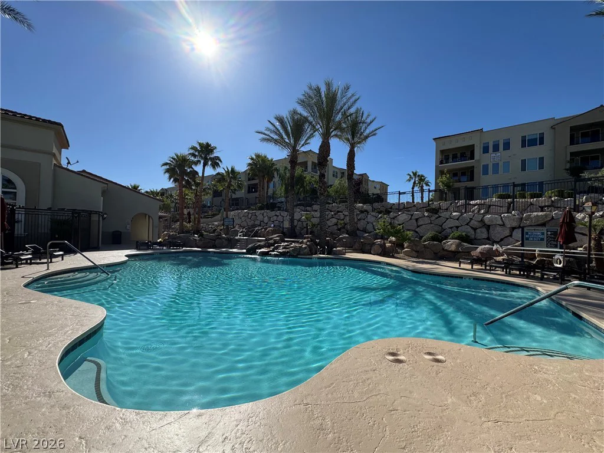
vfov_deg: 85.7
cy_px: 226
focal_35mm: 14
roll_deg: -2.1
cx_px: 302
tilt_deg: +0.3
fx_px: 244
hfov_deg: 102.1
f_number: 2.2
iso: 50
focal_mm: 2.22
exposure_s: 1/2415
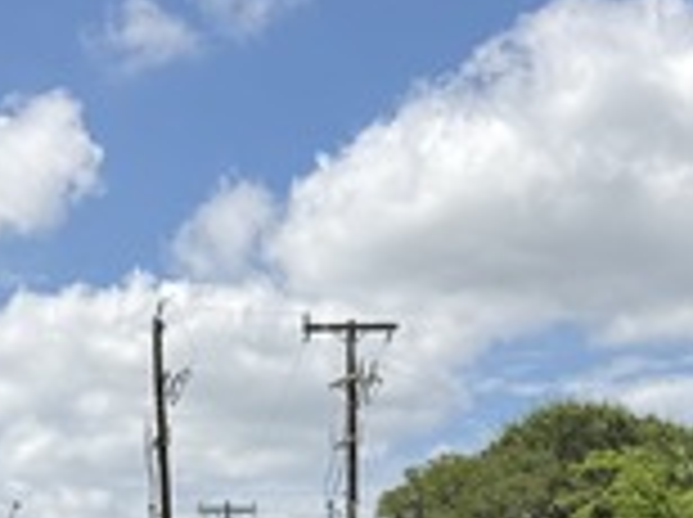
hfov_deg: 19.6
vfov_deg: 13.3
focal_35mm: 100
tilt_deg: -4.9
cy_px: 919
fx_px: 1999
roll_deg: +1.9
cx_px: 504
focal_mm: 6.76
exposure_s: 1/4405
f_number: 1.78
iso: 80
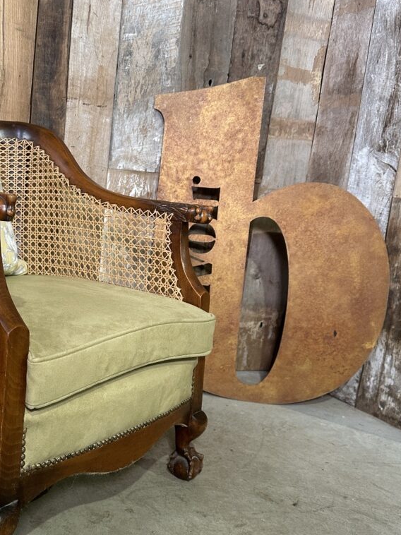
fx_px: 587
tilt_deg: -10.8
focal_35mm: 38
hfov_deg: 36.9
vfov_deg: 49.0
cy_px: 270
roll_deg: -5.1
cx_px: 103
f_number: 1.78
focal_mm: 6.86
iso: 250
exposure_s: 1/67
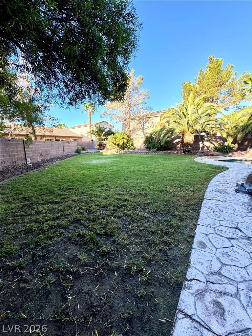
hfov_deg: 85.7
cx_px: 126
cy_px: 168
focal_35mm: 14
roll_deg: +0.3
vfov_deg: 102.1
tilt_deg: -9.8
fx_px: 136
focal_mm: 2.22
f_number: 2.2
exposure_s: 1/304
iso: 40
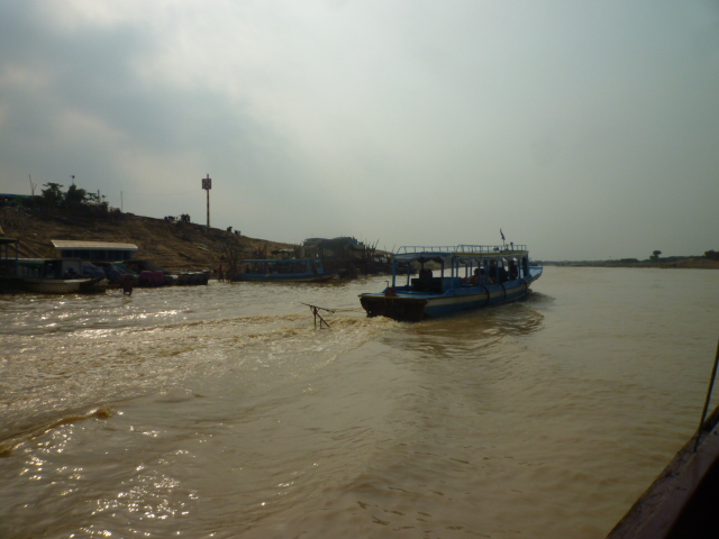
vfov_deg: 54.9
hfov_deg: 69.4
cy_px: 270
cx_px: 360
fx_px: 519
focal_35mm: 25
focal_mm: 4.4
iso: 80
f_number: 6.3
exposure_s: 1/800
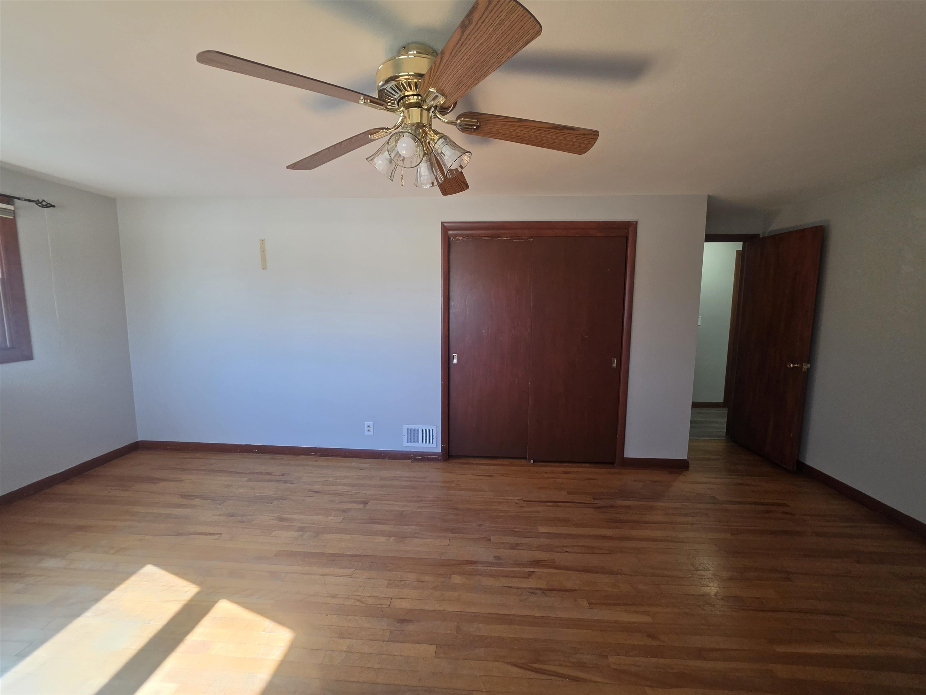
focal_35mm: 13
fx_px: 348
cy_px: 348
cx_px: 463
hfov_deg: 106.2
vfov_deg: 89.9
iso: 400
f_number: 1.9
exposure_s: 1/359
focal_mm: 2.2
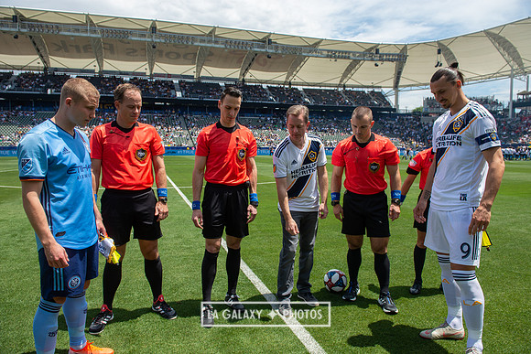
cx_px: 266
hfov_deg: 73.7
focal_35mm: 24
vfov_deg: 53.2
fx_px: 354
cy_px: 177
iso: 200
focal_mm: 24
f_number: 5.6
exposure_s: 1/1000
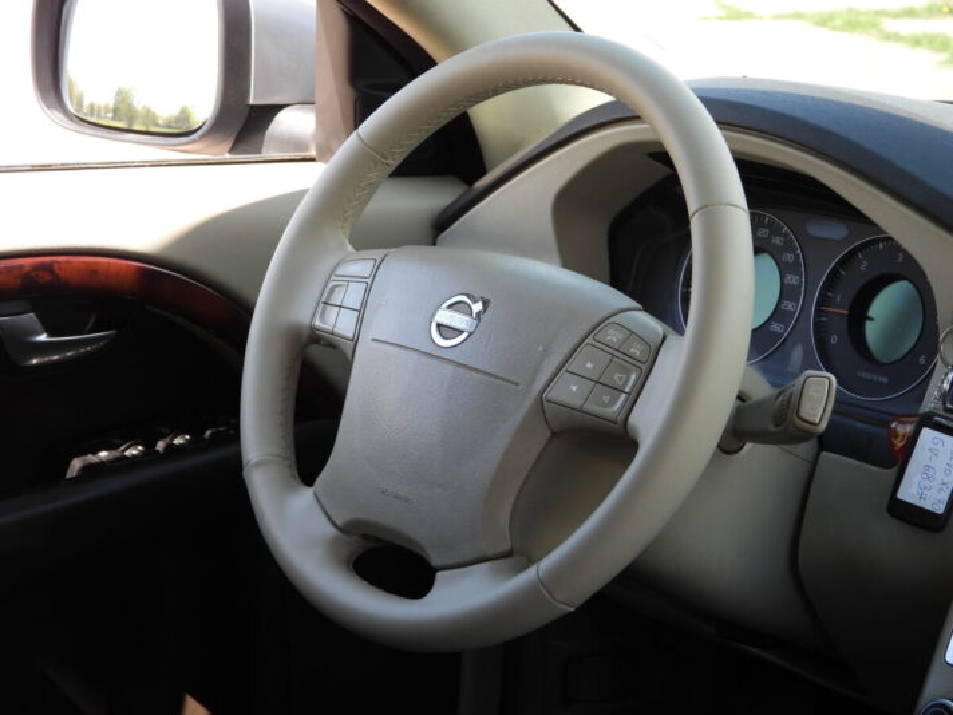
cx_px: 476
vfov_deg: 18.4
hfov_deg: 24.4
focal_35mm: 80
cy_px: 358
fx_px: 2202
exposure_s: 1/200
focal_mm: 14.4
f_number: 3.5
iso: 100
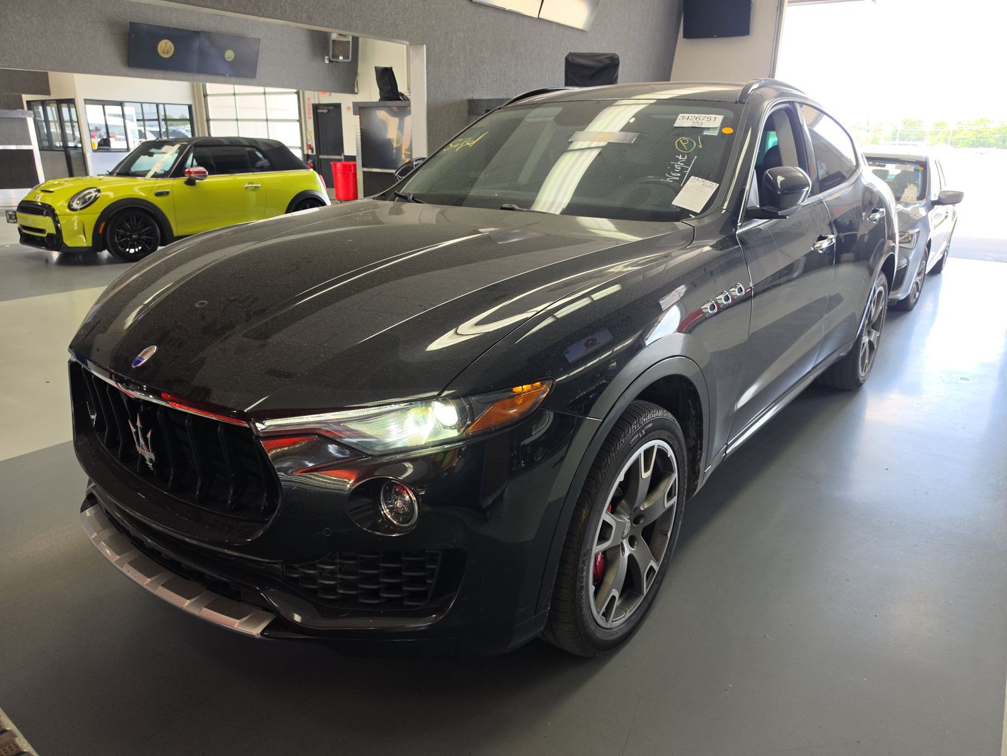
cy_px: 378
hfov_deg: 73.9
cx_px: 504
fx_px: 669
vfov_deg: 58.9
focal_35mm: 23
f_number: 1.4
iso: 23
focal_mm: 6.5
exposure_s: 1/119
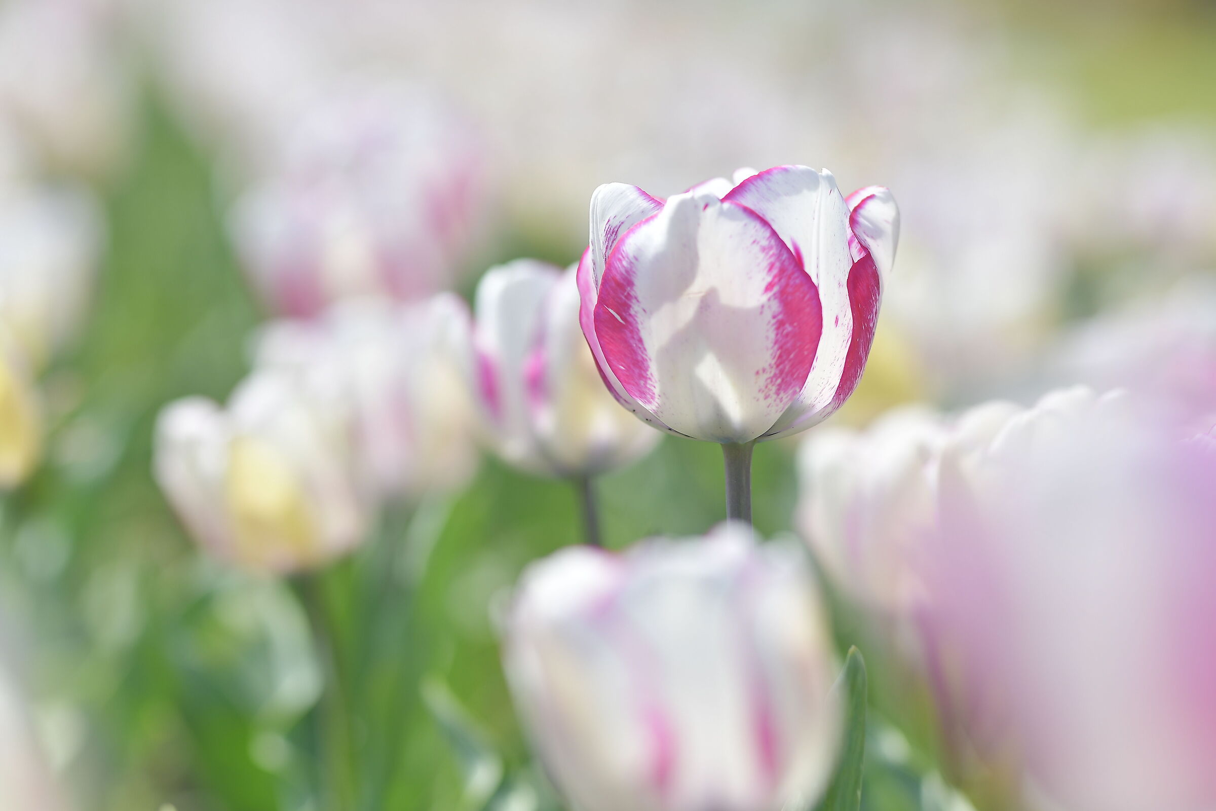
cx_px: 608
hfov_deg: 16.1
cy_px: 406
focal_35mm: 127
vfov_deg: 10.8
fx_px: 4289
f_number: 2.2
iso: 100
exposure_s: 1/2000
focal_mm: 85
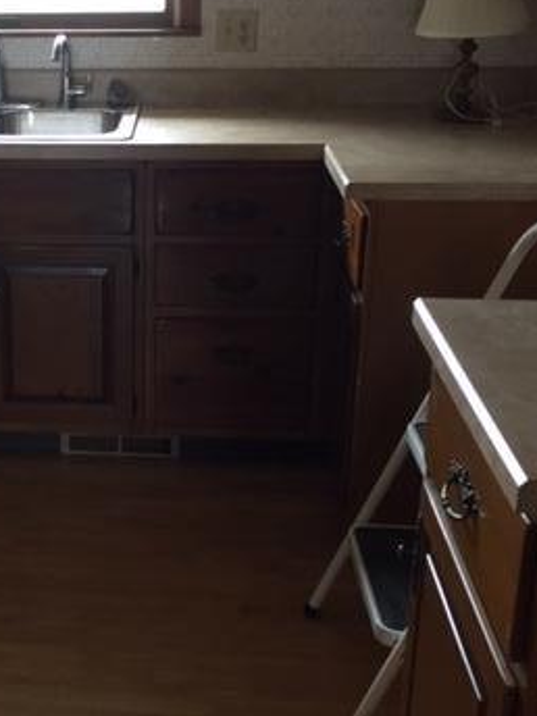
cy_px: 318
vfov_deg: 35.5
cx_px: 71
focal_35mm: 54
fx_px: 1117
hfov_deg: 26.3
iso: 125
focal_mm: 4.15
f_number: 2.2
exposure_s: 1/30
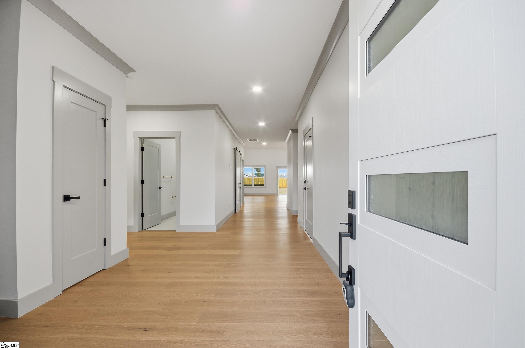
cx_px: 262
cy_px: 174
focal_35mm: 15
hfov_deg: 100.5
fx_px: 218
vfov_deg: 77.1
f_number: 9
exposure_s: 1/20
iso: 250
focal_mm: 10
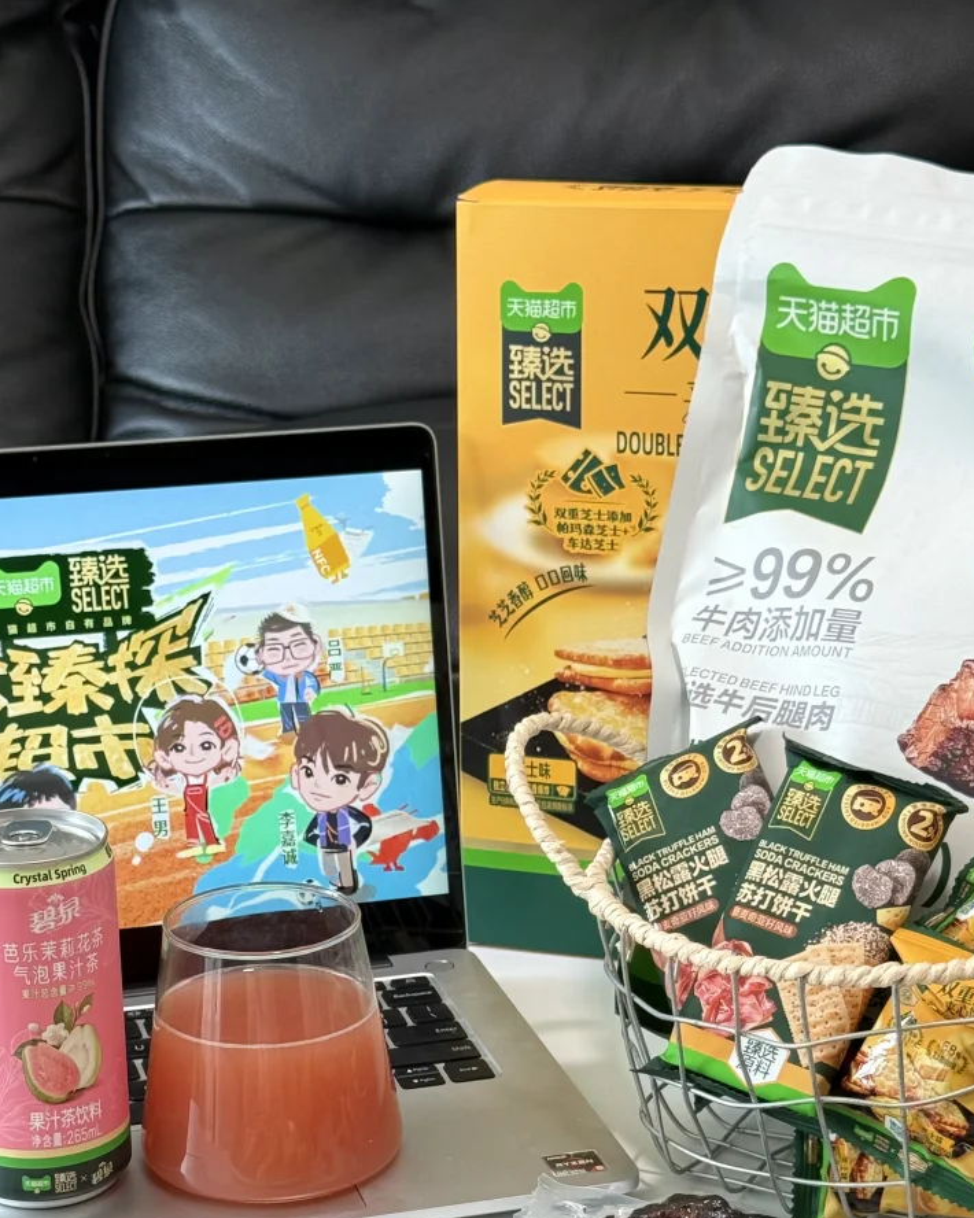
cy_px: 897
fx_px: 2739
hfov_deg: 20.2
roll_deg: +1.0
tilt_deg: -20.0
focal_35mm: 76
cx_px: 433
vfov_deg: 24.8
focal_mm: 6.76
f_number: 1.78
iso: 80
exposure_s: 1/100
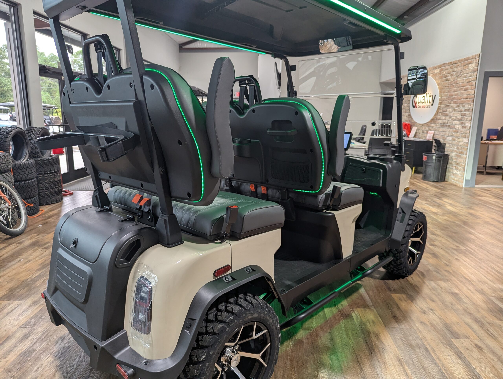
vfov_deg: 56.9
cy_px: 190
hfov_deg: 71.5
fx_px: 349
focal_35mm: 24
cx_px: 252
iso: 192
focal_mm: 6.81
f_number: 1.85
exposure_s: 1/120
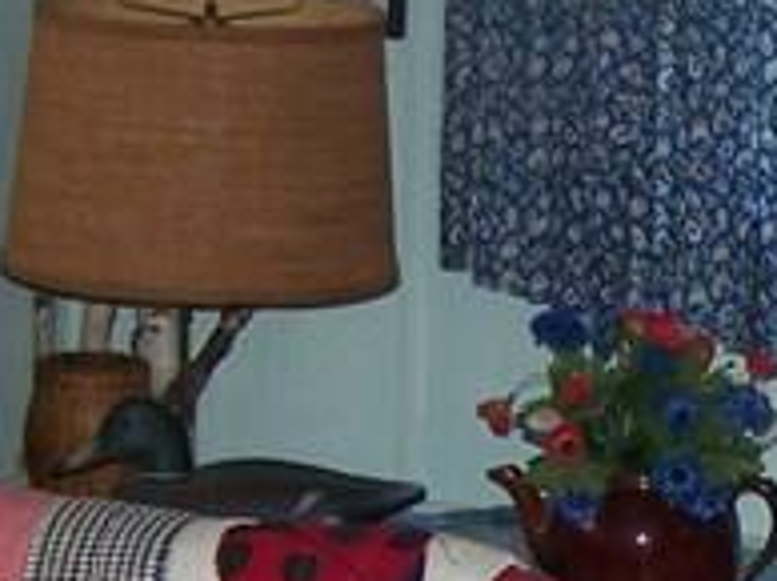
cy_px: 757
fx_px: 4506
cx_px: 925
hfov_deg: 9.7
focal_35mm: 201
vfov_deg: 7.3
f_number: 2.8
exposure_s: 1/60
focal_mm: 6.3
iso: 80
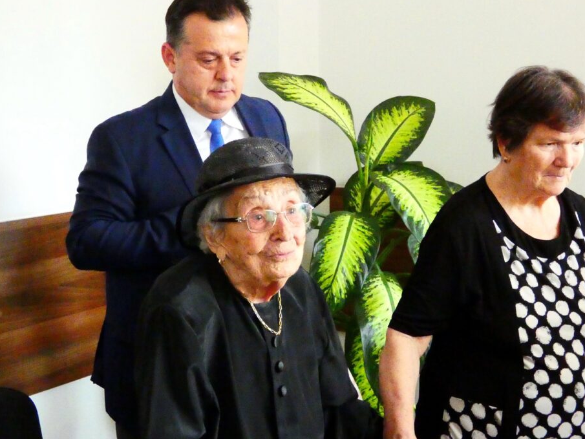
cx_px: 266
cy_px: 222
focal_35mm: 69
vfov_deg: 21.3
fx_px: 1166
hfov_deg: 28.1
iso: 3200
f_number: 4.1
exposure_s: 1/40
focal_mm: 10.8
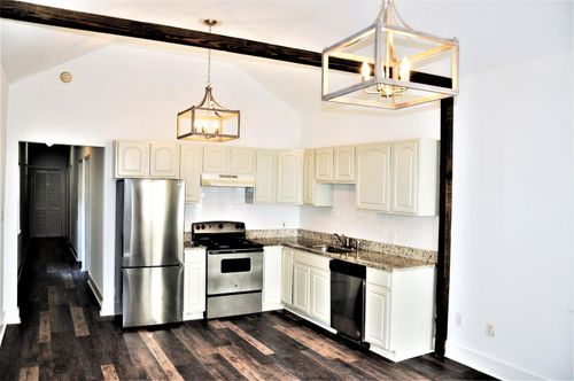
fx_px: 430
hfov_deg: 67.4
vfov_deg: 47.8
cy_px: 190
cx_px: 287
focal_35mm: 27
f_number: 3.5
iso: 400
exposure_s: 1/160
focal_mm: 18
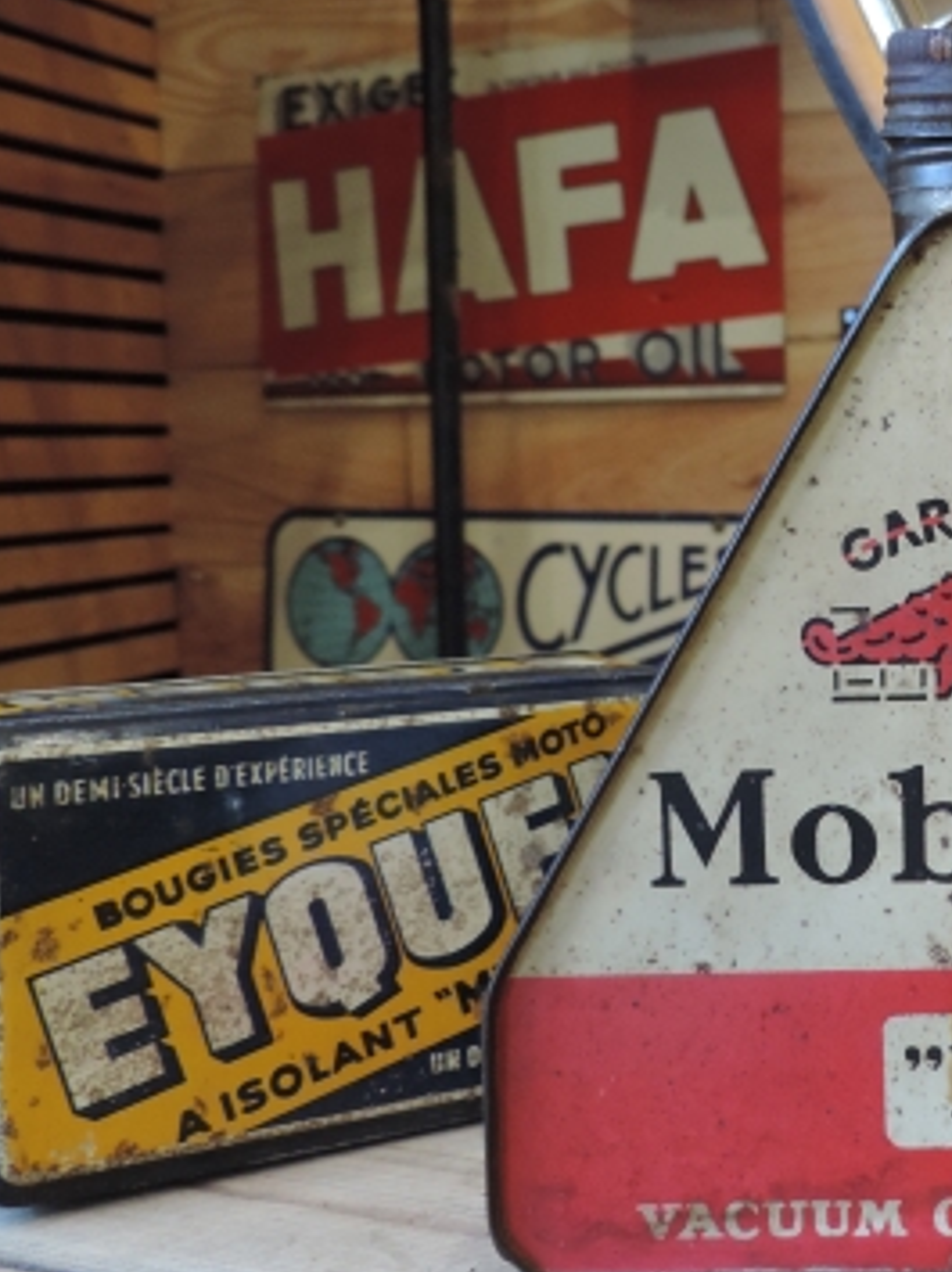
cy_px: 543
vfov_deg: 34.3
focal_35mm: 56
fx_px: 2056
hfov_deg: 24.6
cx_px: 1006
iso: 400
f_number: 3.2
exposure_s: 1/30
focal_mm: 5.8
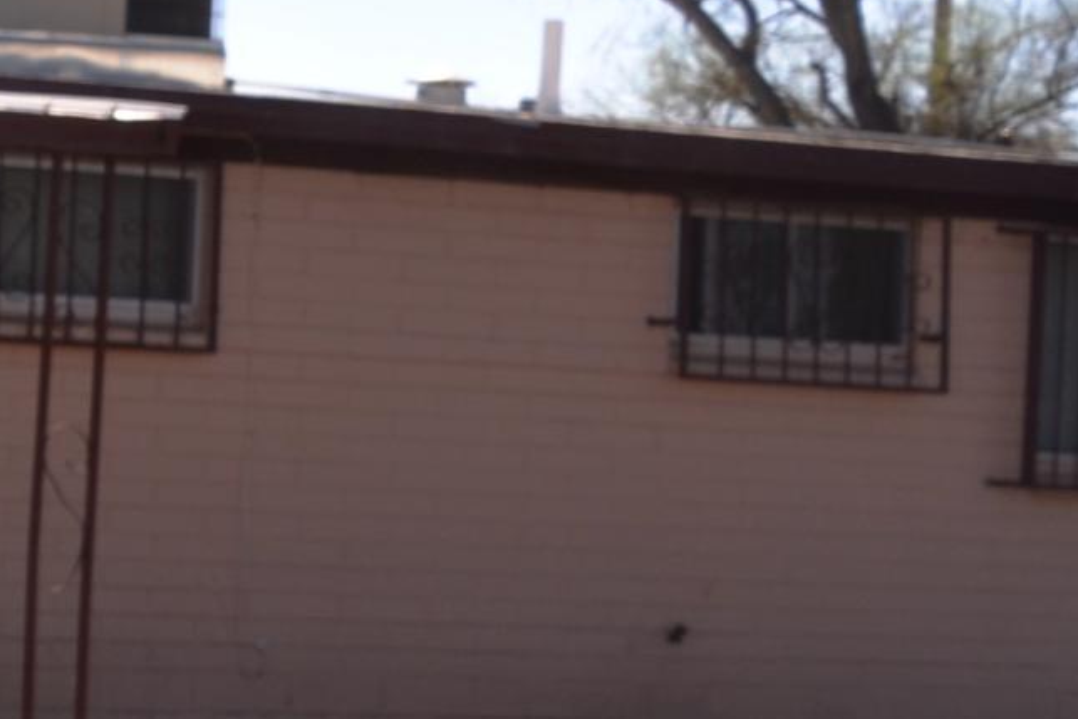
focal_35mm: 126
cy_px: 153
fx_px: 3774
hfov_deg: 14.6
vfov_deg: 10.9
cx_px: -773
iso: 100
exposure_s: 1/320
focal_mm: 18
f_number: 9
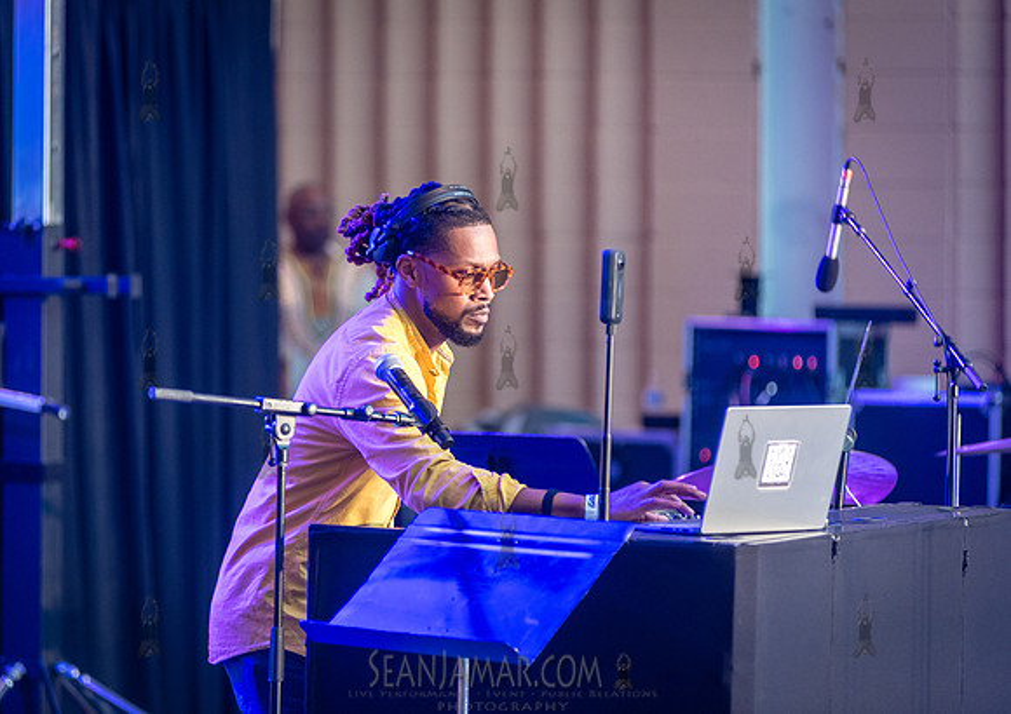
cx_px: 409
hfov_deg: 10.1
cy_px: 312
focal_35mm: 200
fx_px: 5725
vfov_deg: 7.1
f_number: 2.8
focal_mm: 170
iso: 1000
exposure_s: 1/320
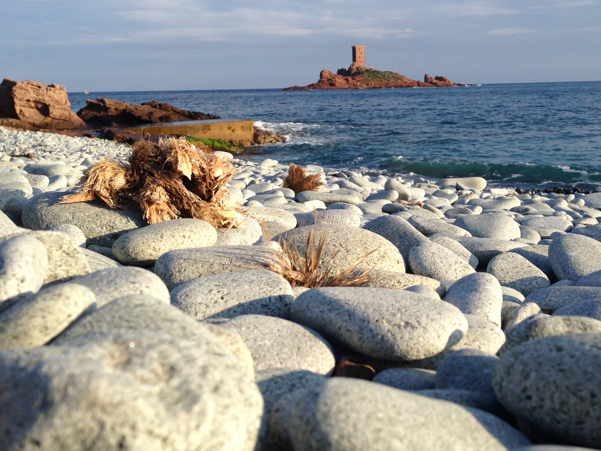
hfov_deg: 42.0
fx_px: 781
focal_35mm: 45
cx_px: 340
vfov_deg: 31.9
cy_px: 155
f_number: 2.4
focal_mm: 4.12
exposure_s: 1/1153
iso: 50
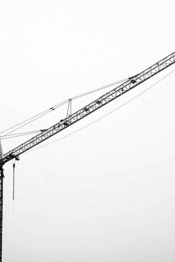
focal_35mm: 77
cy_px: 131
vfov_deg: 26.3
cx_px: 68
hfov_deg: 17.7
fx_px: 561
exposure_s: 1/250
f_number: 14
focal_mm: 34.3
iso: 200
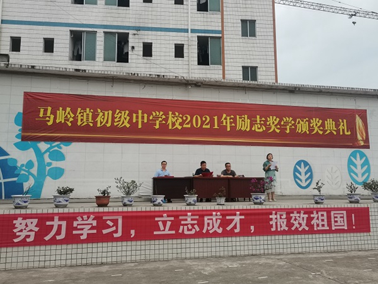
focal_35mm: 30
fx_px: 328
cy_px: 142
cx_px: 189
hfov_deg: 60.0
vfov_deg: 46.8
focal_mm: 4.75
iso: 125
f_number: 1.8
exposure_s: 1/100
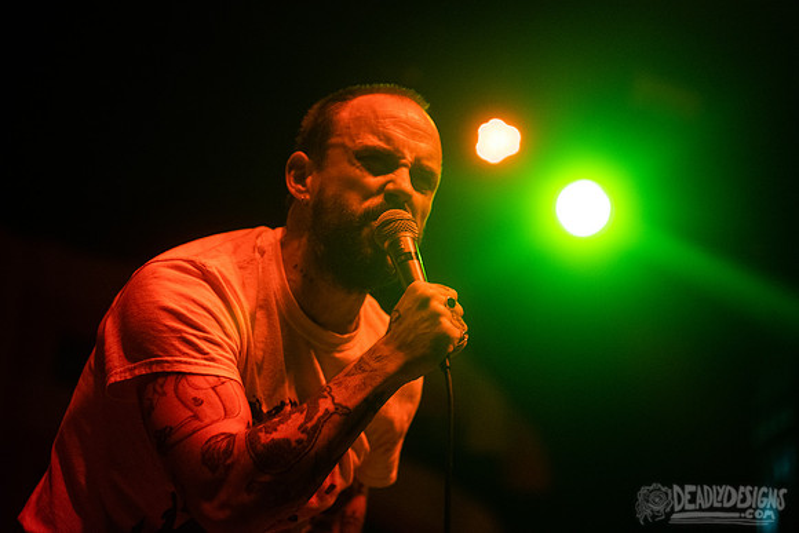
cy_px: 266
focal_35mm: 80
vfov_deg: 17.1
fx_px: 1776
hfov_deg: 25.4
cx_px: 400
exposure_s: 1/200
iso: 1600
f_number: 3.2
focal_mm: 80
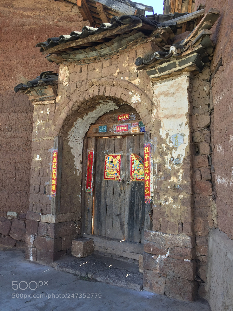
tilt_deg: +3.0
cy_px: 156
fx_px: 260
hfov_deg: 48.2
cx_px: 116
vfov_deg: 61.7
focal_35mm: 29
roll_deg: -0.2
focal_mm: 4.15
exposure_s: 1/260
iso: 32
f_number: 2.2
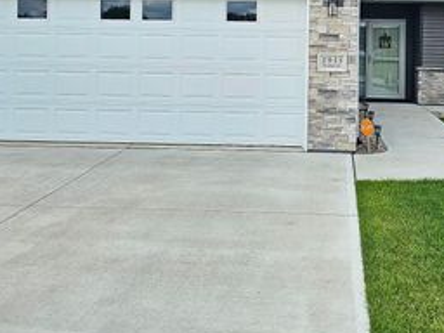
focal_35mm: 45
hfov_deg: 41.6
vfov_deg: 31.0
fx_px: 577
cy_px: 44
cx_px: 291
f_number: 1.7
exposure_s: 1/2000
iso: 20
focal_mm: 6.3
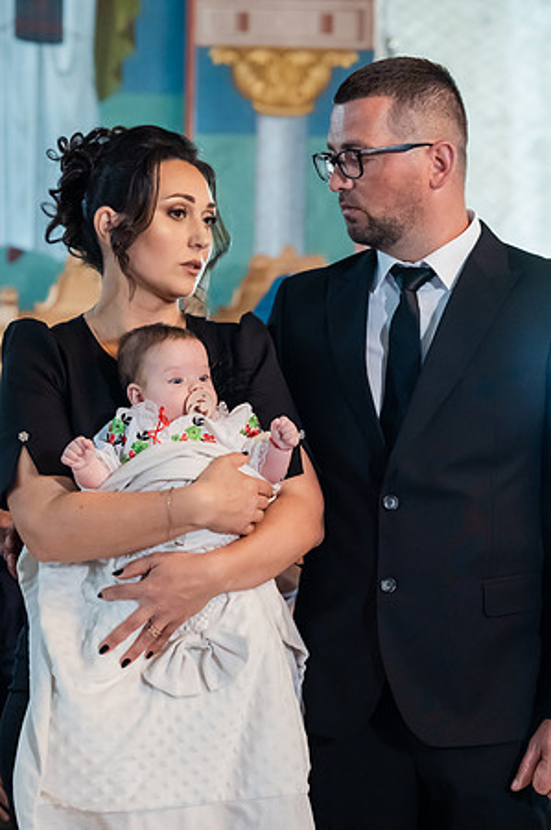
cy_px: 415
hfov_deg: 16.0
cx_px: 276
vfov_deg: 23.9
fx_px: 1956
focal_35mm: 85
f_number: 4
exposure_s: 1/200
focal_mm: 85
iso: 14400
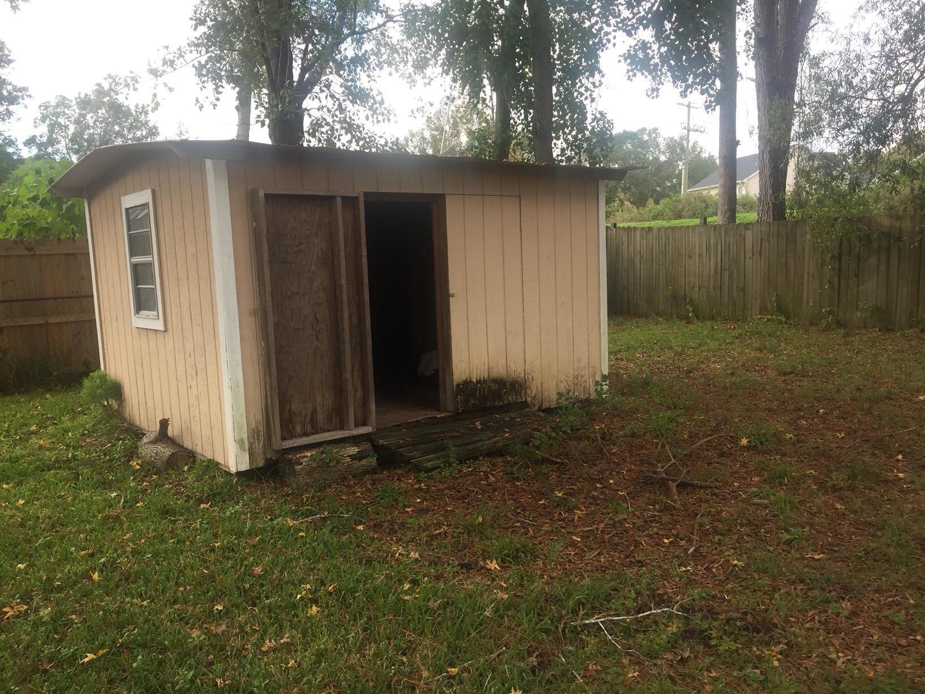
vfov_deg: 48.2
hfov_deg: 61.7
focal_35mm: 29
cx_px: 462
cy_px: 347
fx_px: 775
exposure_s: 1/395
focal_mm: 4.15
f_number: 2.2
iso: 32
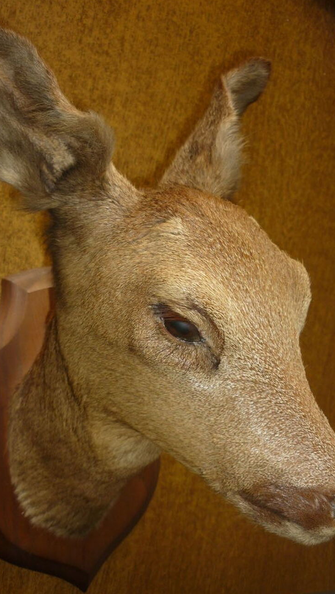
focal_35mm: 37
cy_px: 298
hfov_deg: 32.0
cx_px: 144
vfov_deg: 54.0
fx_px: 584
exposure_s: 1/30
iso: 100
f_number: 2.8
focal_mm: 5.5
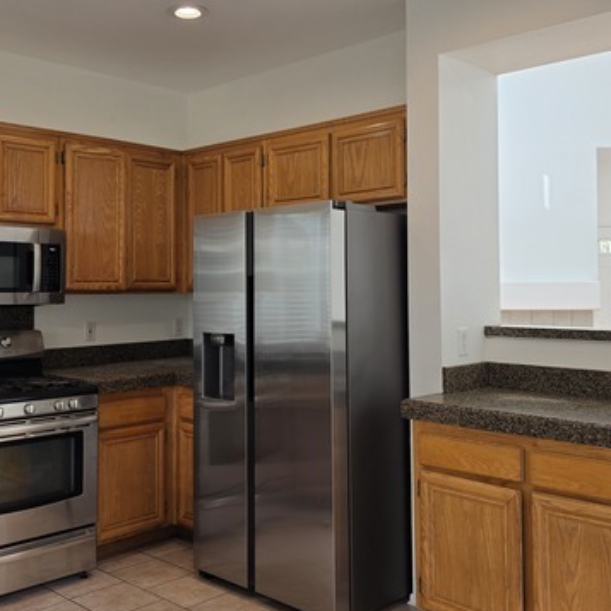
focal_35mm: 38
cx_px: 272
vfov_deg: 43.7
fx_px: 759
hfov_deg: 43.8
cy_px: 256
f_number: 1.7
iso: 40
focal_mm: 6.3
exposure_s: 1/120
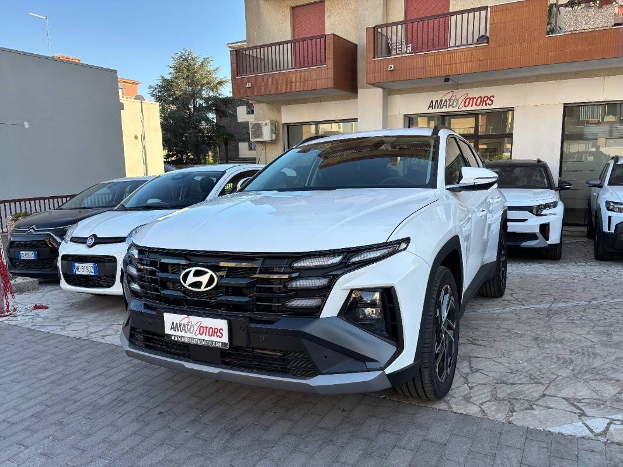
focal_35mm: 26
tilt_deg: -9.1
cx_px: 312
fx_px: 468
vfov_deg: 53.1
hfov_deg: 67.3
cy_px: 234
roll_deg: +2.4
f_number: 1.6
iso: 50
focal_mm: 5.96
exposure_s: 1/641
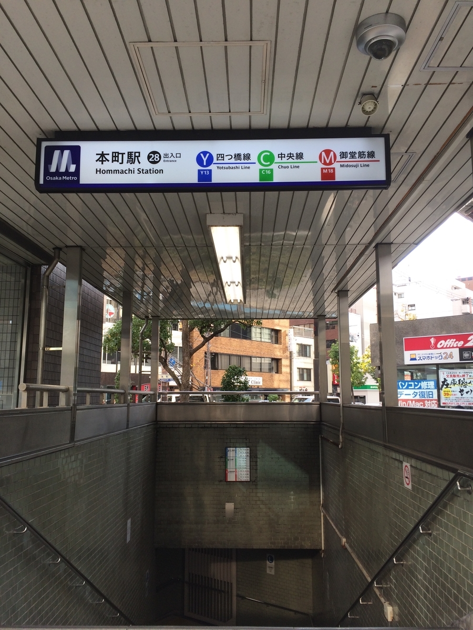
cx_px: 236
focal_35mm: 29
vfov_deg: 61.7
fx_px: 528
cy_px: 315
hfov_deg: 48.2
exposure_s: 1/197
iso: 32
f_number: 2.2
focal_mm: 4.15
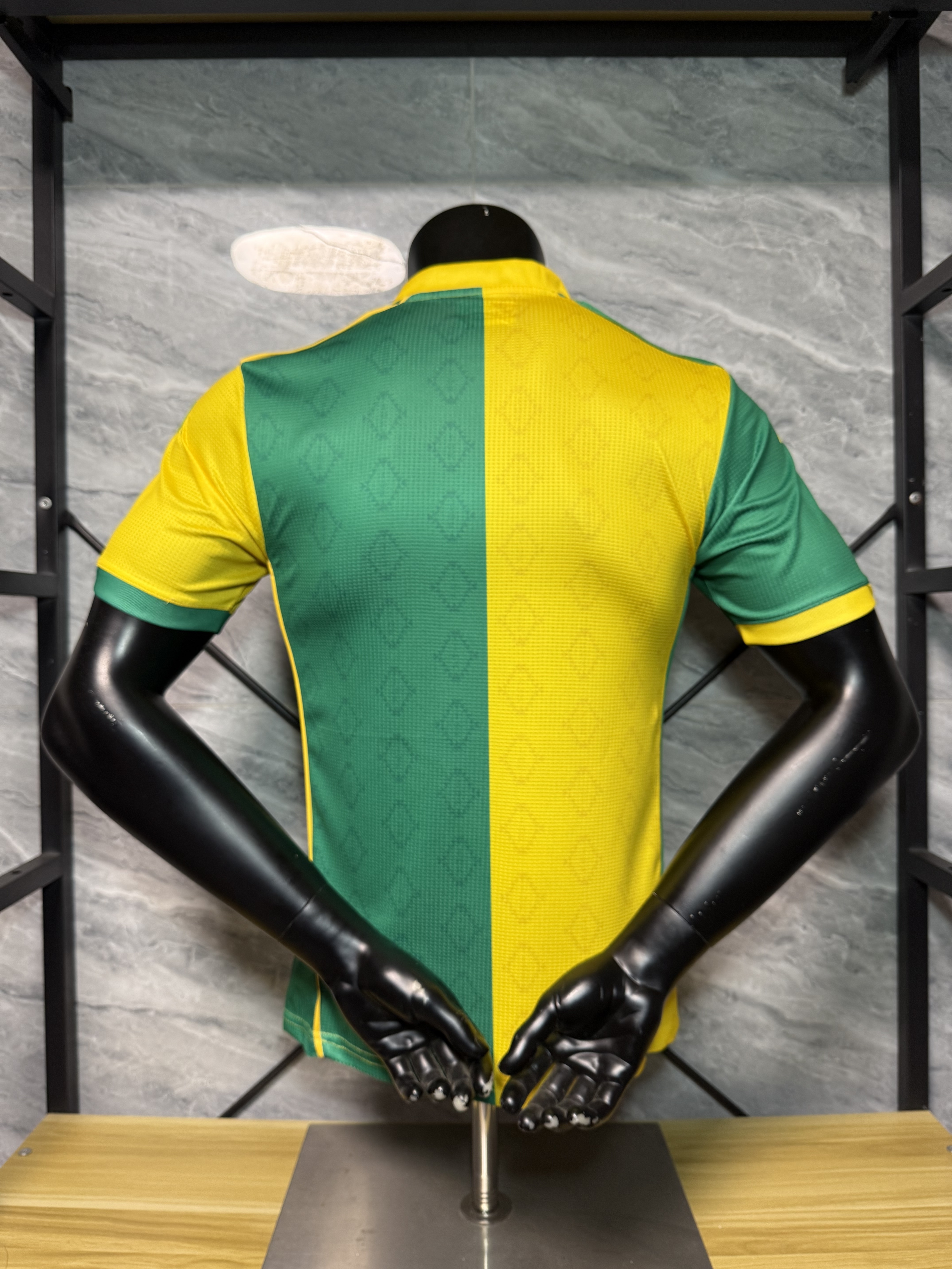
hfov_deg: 56.8
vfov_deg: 71.6
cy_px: 634
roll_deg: -0.1
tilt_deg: -0.7
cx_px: 476
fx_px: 880
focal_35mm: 24
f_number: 1.78
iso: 125
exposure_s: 1/50
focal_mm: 6.76
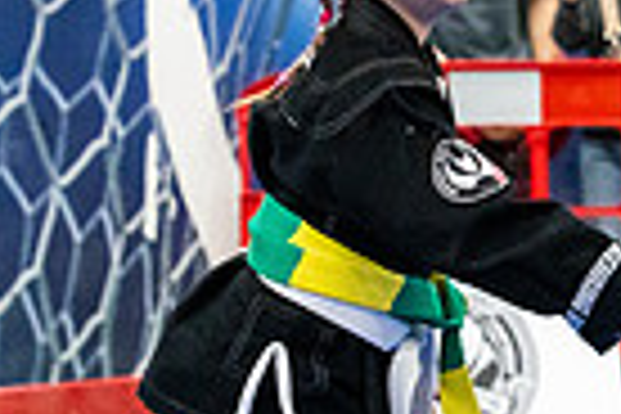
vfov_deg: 4.7
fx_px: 5071
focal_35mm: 294
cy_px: 254
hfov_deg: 6.9
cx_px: 994
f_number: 4
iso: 4000
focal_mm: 70
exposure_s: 1/400
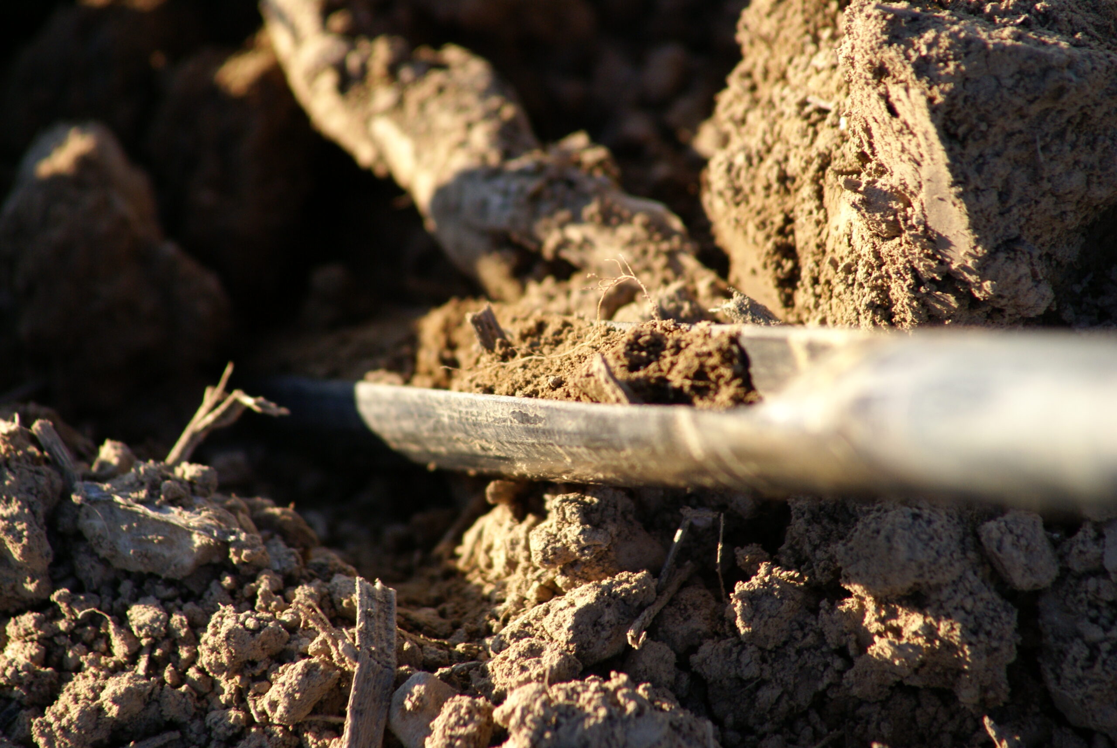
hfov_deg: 4.6
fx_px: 13980
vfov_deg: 3.1
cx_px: 558
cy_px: 374
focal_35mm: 450
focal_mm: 300
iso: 400
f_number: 9
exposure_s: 1/160
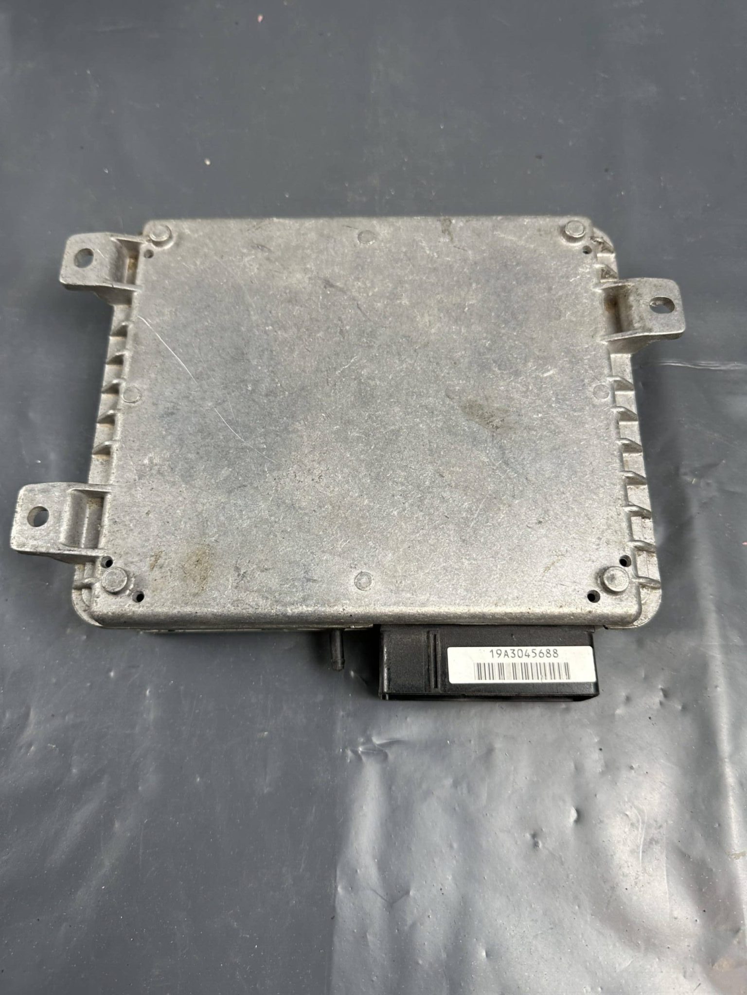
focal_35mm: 24
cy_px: 498
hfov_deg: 56.8
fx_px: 691
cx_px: 374
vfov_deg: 71.6
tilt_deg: -66.7
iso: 125
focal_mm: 6.86
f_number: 1.78
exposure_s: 1/100
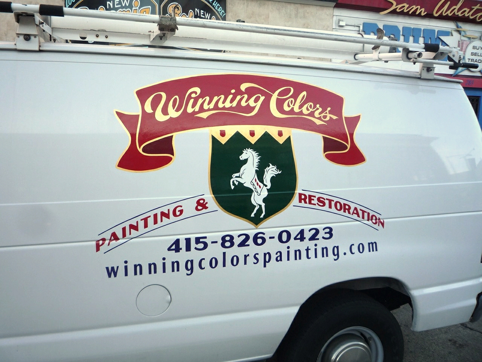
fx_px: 418
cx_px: 241
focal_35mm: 30
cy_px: 181
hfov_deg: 60.0
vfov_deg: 46.8
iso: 100
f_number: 4
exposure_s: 1/160
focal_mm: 5.2
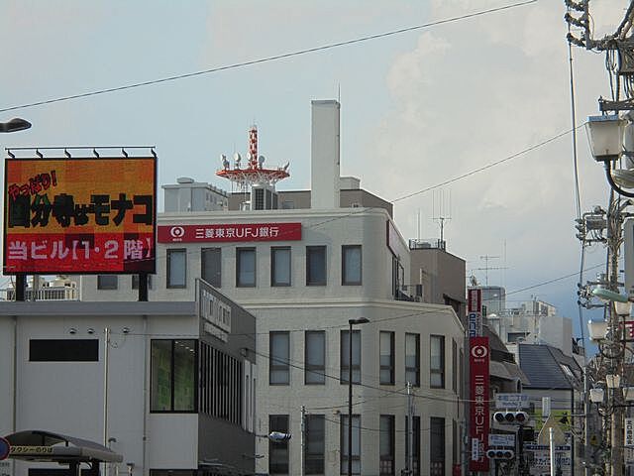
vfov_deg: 9.5
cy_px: 238
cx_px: 317
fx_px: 2857
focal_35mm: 156
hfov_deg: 12.7
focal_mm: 27.6
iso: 100
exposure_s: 1/320
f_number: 6.5
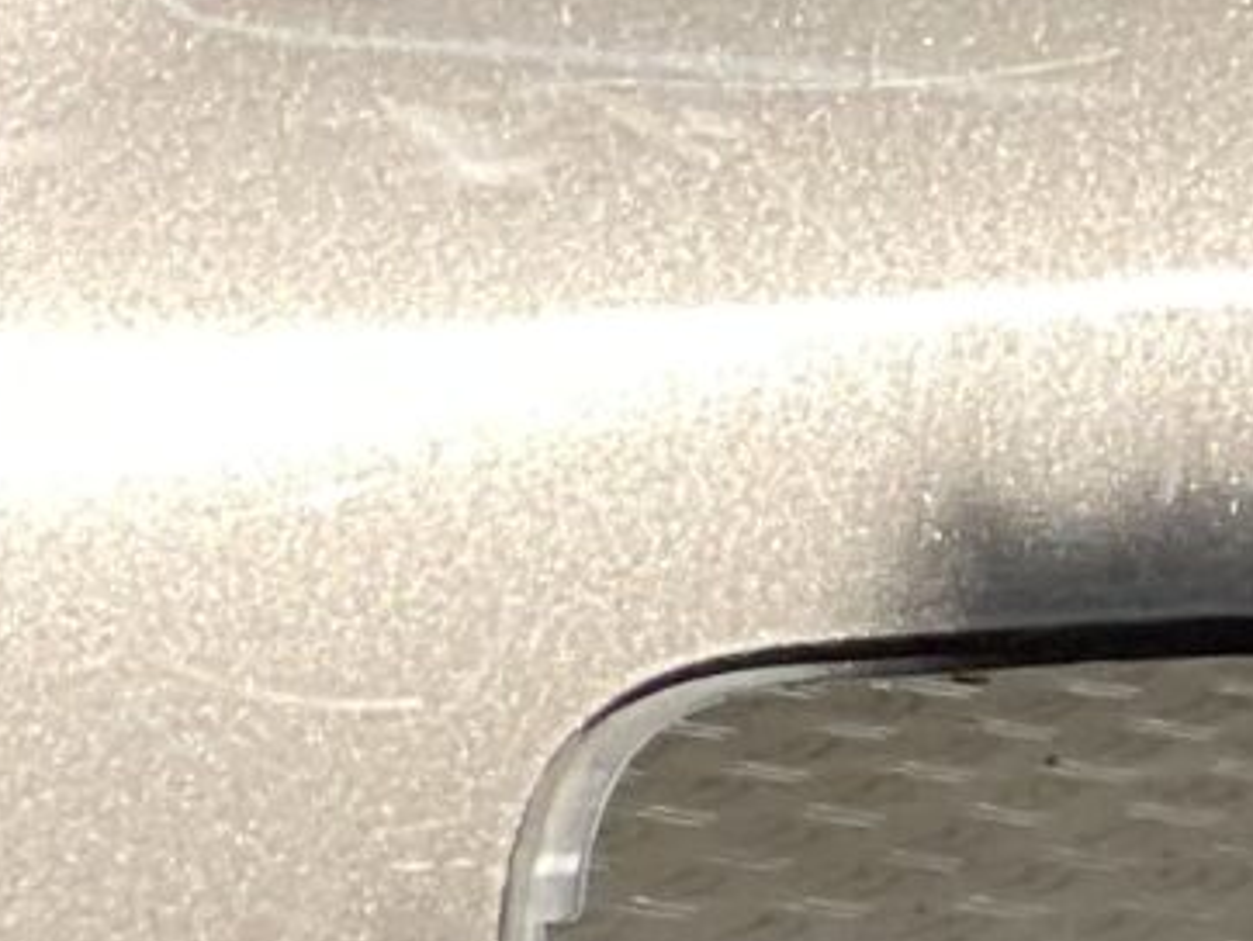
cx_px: -2714
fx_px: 7425
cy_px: 1107
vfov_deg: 7.2
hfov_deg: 8.0
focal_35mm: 205
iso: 16
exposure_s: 1/151
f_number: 1.8
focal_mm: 3
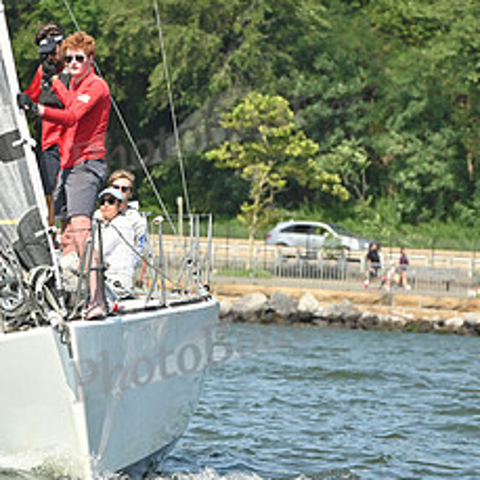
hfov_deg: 4.1
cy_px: 269
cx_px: -38
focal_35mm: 431
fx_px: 6762
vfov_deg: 4.1
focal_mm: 200
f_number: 8
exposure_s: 1/1000
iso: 320
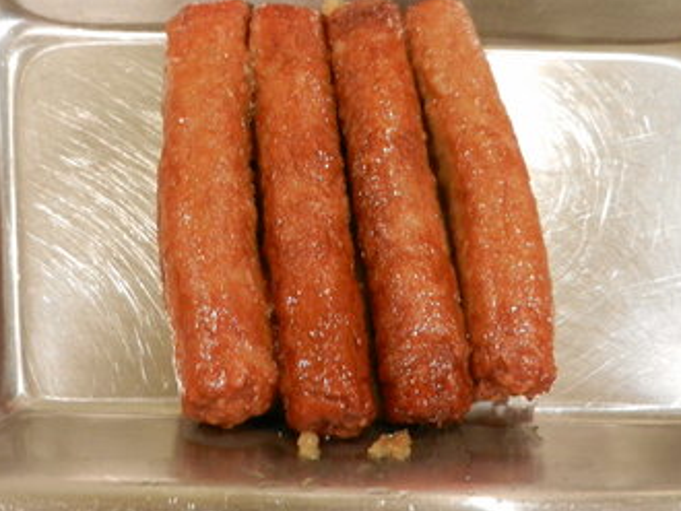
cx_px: 324
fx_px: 787
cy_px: 210
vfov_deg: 35.9
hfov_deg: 46.8
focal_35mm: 40
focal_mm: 5.9
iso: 200
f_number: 3.8
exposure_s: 1/4
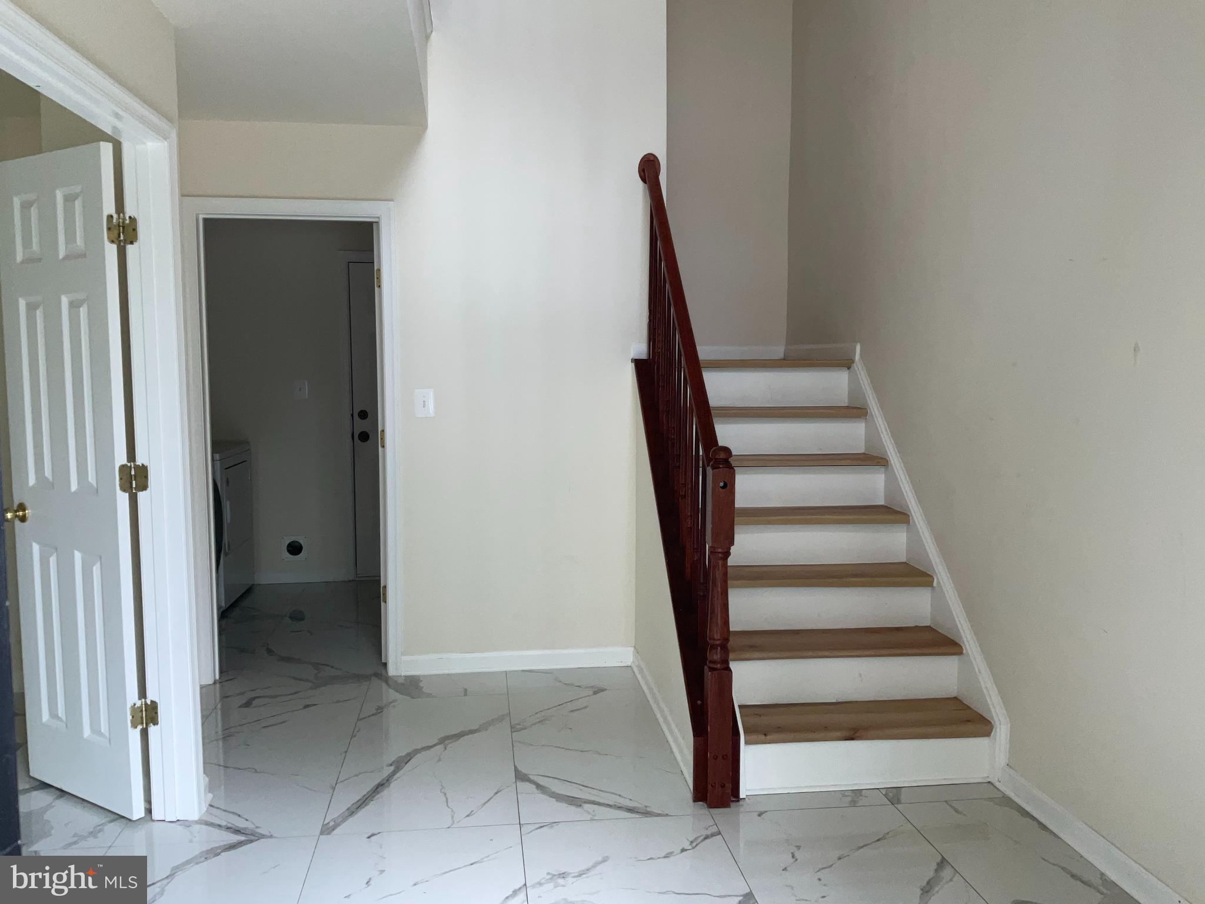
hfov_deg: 61.7
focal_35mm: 29
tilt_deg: -5.1
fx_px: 1010
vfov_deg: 48.2
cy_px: 452
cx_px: 602
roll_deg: -0.3
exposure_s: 1/67
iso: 40
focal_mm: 3
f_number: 1.8
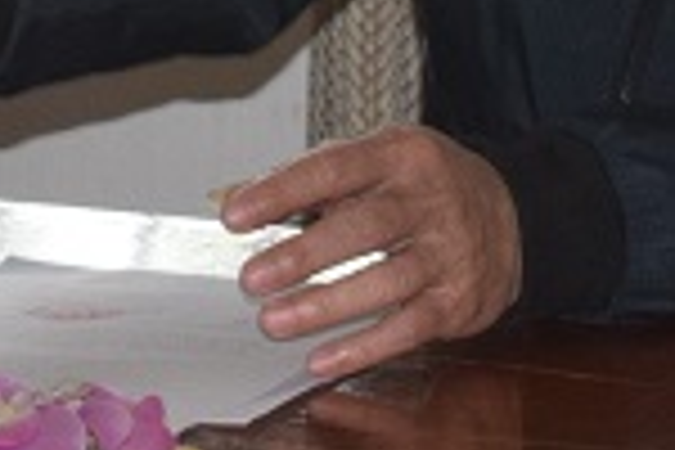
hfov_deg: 4.2
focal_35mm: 491
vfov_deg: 2.8
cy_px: -724
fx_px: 9206
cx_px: -450
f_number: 5.3
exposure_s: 1/80
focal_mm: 48
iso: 800
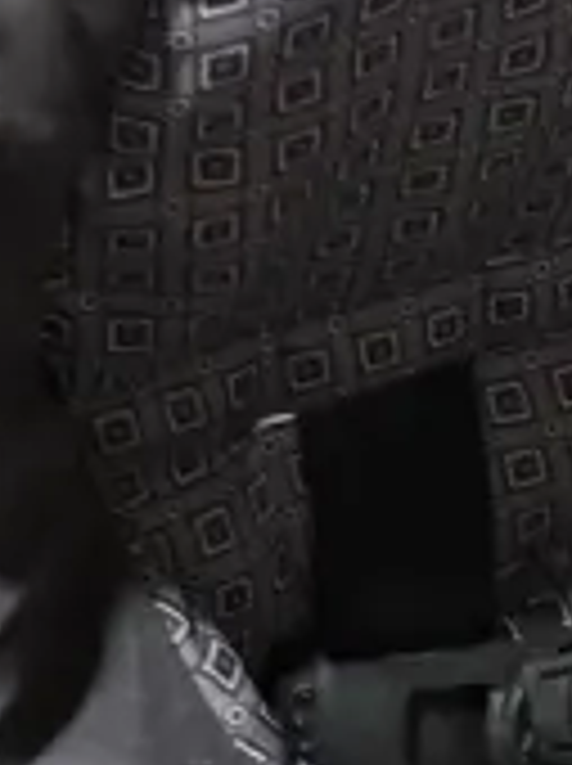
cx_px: 793
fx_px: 3733
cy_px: 792
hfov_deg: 8.6
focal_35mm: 169
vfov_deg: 11.6
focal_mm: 14
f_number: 3.5
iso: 400
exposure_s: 1/60
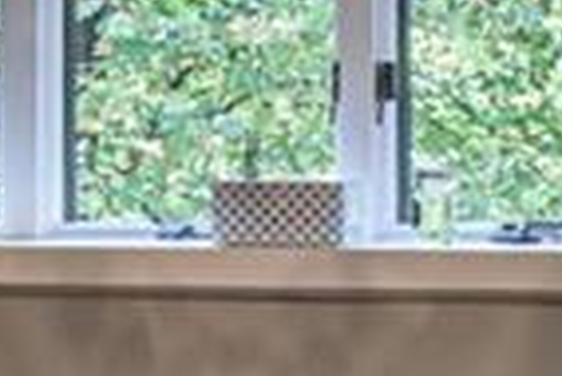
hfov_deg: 17.0
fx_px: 1797
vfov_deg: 11.9
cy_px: 93
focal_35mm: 115
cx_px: 669
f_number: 6.3
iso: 1600
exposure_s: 1/160
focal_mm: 16
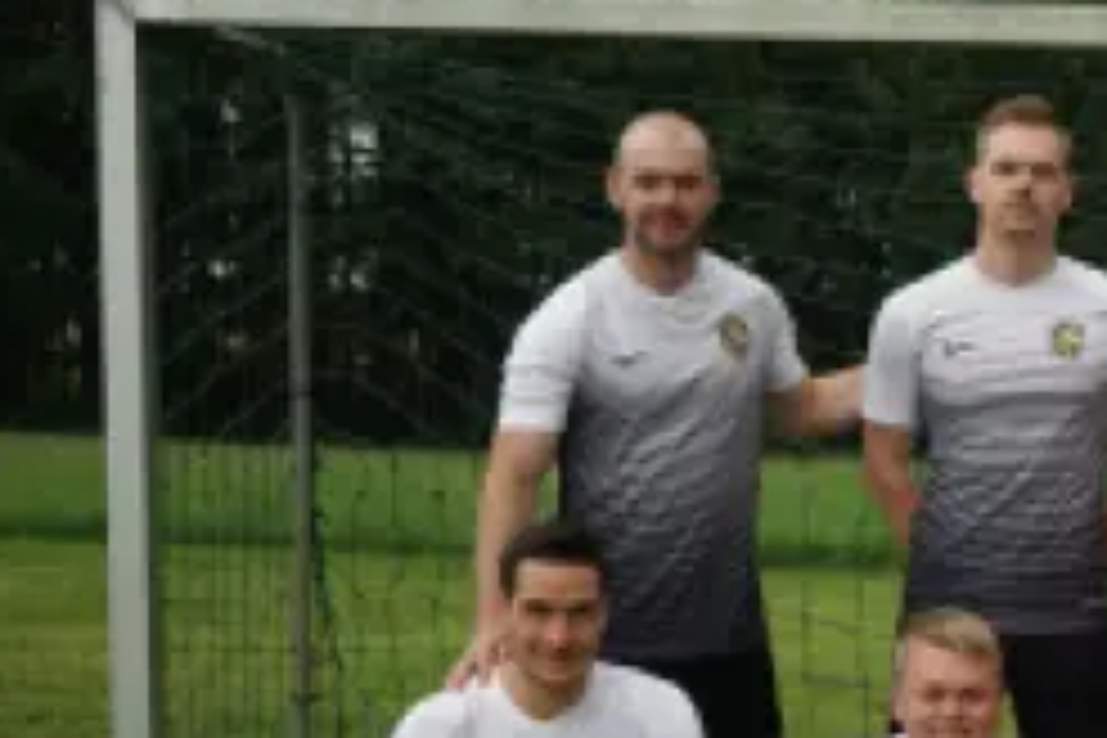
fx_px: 3075
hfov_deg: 19.3
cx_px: 1321
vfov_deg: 13.6
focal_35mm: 100
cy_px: 616
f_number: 5
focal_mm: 41
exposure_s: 1/160
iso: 100
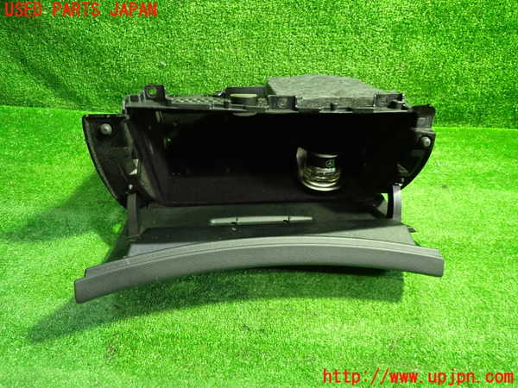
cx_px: 259
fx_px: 374
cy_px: 194
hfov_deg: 69.4
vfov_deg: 54.9
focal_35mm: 25
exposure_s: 1/30
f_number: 2
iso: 640
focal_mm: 4.5
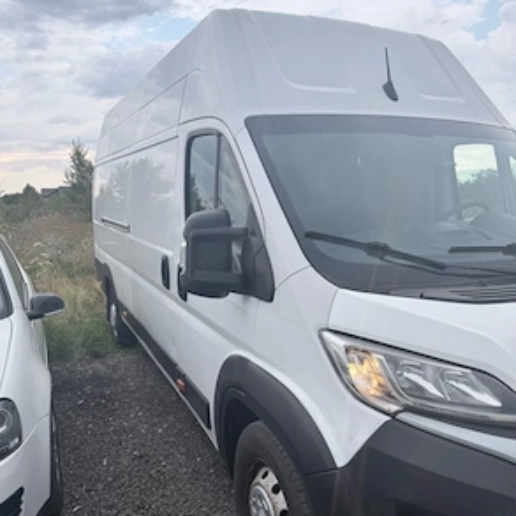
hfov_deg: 55.6
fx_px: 489
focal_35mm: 29
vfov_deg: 55.6
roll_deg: +0.9
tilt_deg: -6.1
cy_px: 275
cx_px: 254
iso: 80
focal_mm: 6.76
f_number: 1.78
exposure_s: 1/1139
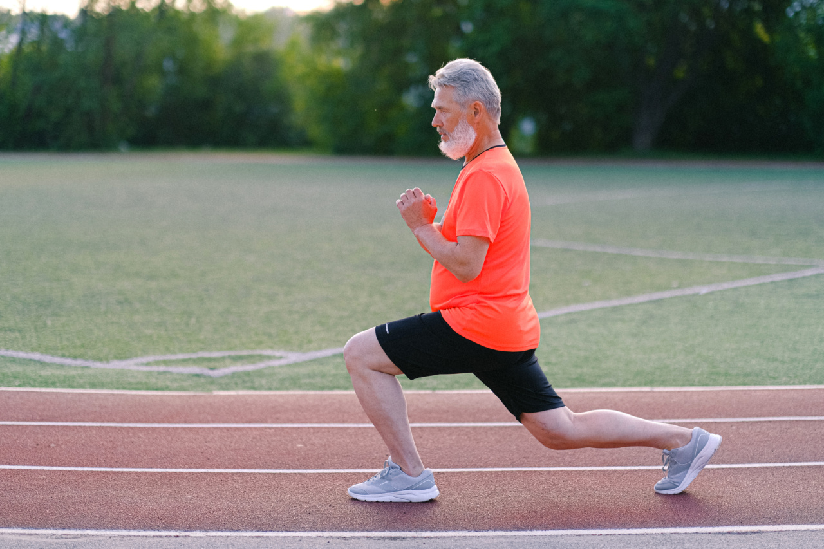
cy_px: 274
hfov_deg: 24.2
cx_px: 412
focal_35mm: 84
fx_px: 1922
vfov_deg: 16.3
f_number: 1.4
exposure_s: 1/1000
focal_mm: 56
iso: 160
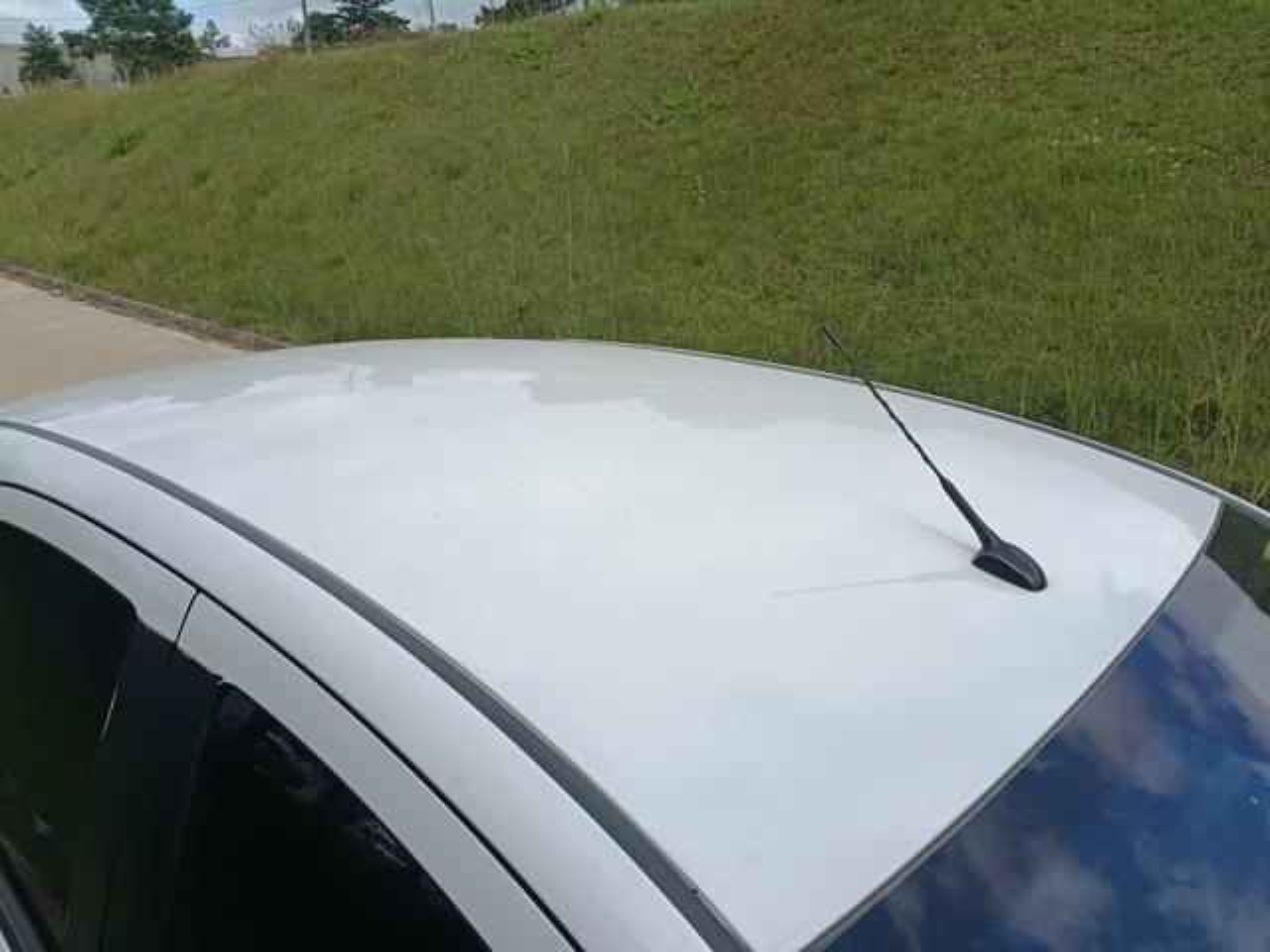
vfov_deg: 53.1
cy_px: 476
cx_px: 635
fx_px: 954
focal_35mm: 26
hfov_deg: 67.3
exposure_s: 1/2012
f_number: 1.8
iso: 149
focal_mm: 4.81
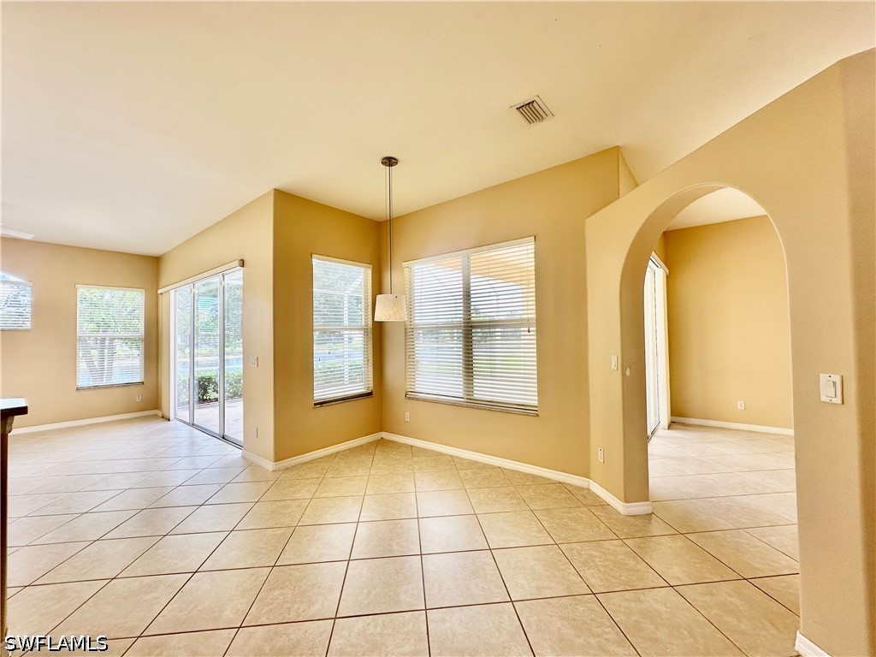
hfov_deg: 102.1
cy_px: 328
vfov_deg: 85.7
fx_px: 354
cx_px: 438
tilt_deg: +2.0
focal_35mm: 14
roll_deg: +1.1
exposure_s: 1/120
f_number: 2.2
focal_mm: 2.22
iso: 50
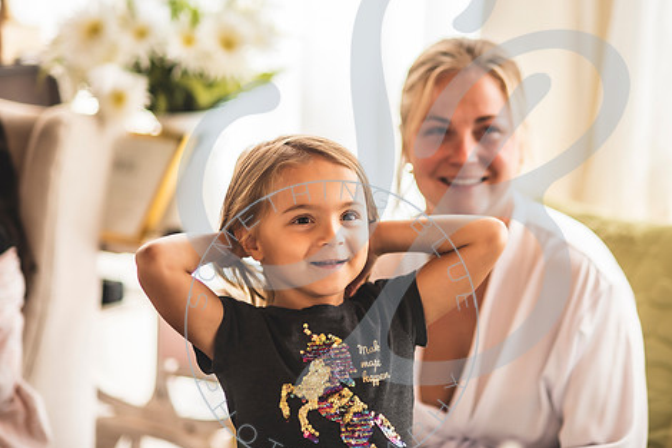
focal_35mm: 105
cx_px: 403
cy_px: 207
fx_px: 1959
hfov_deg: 19.4
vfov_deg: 13.0
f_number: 1.8
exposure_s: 1/125
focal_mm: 85
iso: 200
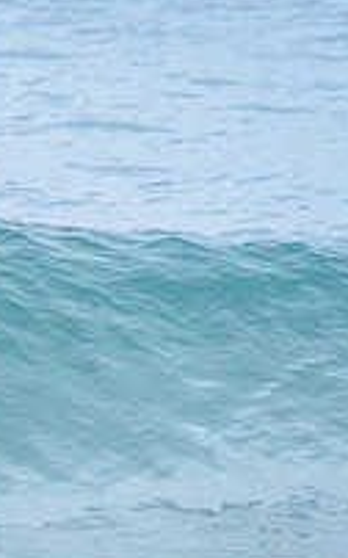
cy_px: 331
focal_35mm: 1794
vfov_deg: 1.2
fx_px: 27262
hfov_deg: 0.7
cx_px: -551
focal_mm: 500
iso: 3200
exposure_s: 1/2000
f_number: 5.6
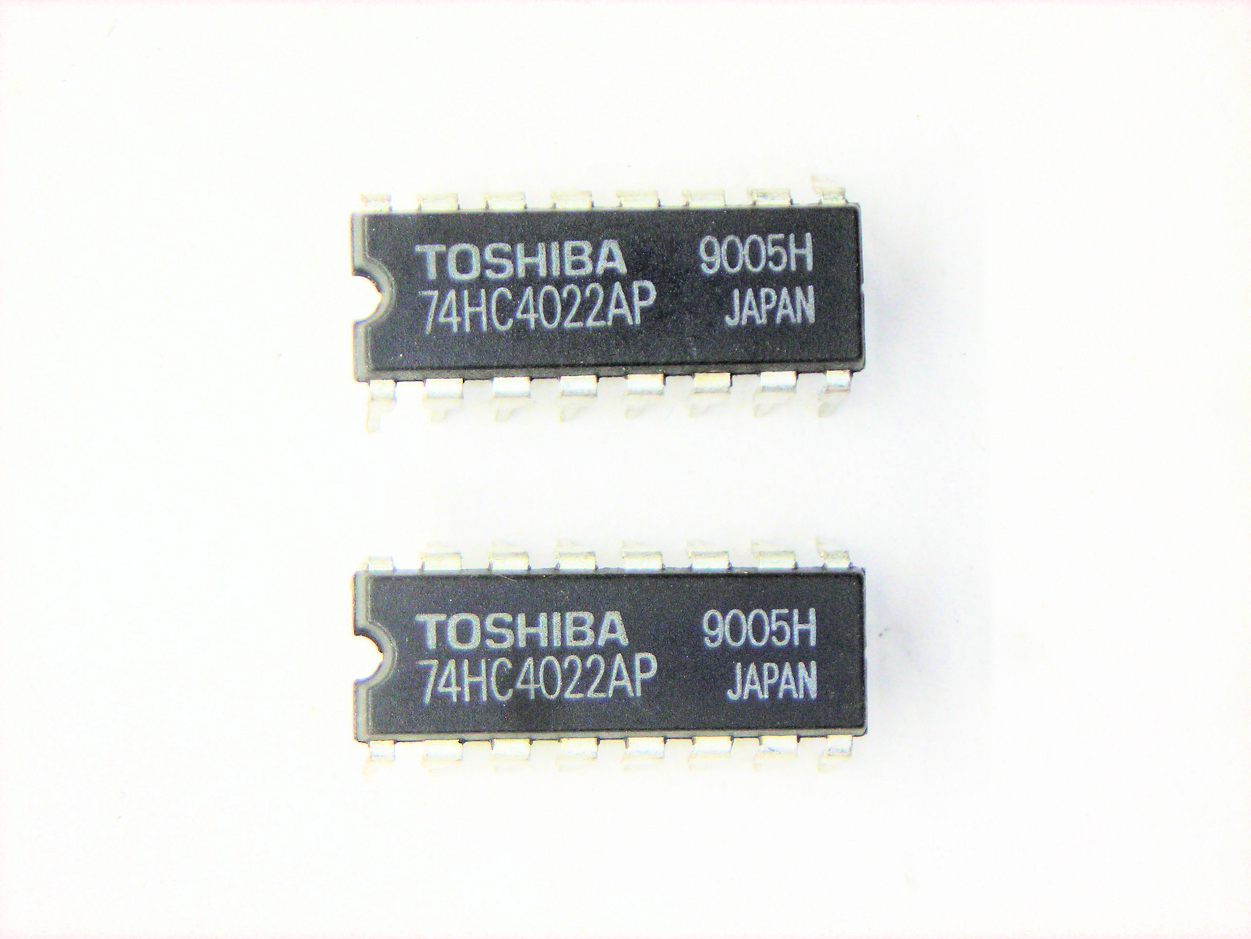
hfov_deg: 17.0
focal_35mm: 116
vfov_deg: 12.8
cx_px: 626
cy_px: 470
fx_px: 4192
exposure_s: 1/143
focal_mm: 19.2
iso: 50
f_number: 5.3
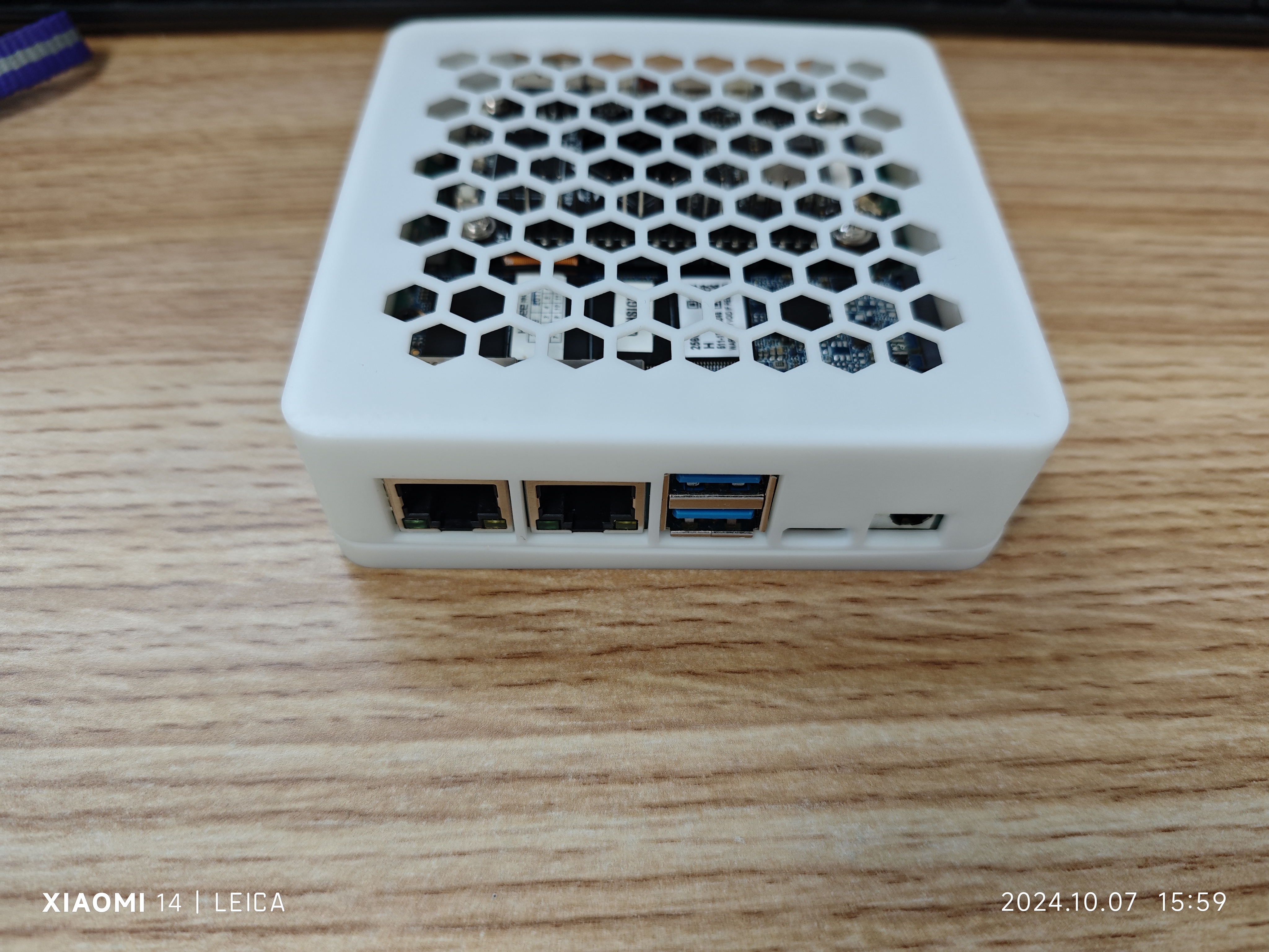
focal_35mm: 23
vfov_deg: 58.9
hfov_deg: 73.9
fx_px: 843
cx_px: 634
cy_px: 476
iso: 160
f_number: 1.6
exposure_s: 1/100
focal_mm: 6.55
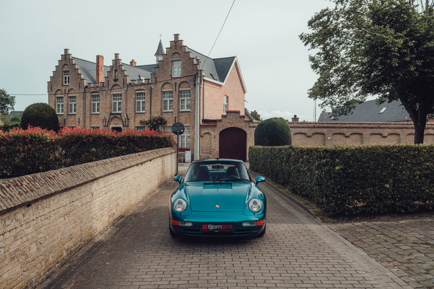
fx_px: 349
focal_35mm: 29
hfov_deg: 63.7
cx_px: 217
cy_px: 144
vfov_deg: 44.9
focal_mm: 29
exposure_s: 1/200
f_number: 5.6
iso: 200
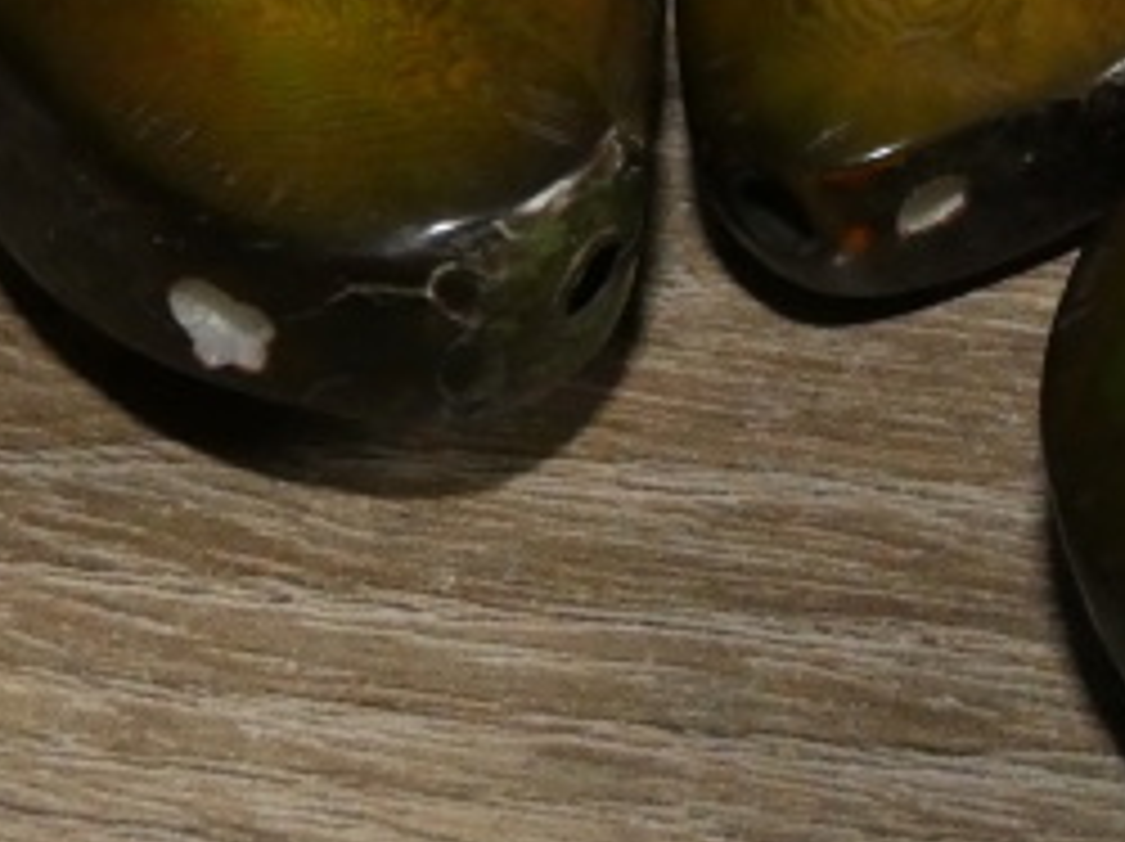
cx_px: 839
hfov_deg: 29.8
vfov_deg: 22.2
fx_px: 2078
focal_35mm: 64
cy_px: 36
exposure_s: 1/60
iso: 800
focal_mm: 5.3
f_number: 3.3
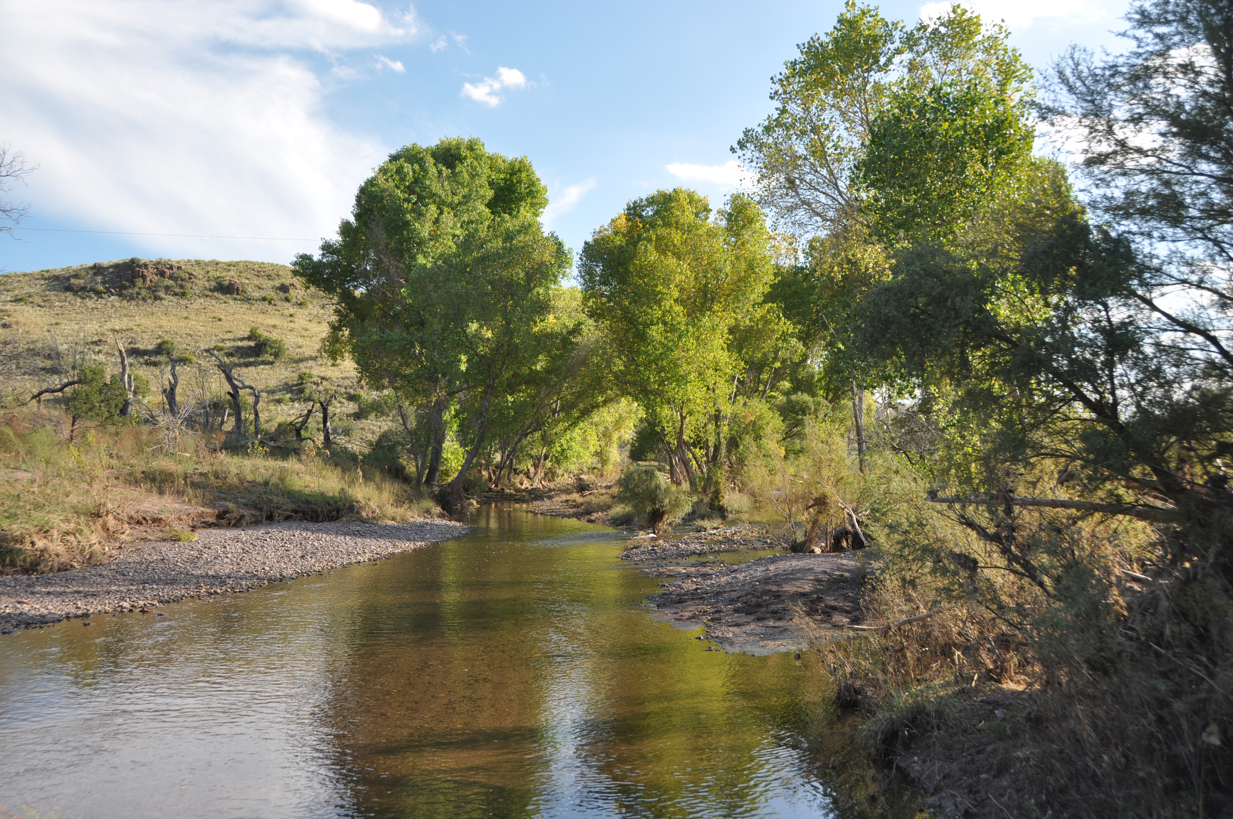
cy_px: 410
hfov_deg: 57.3
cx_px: 616
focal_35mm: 33
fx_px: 1129
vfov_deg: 39.9
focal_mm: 22
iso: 200
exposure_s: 1/160
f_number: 6.3
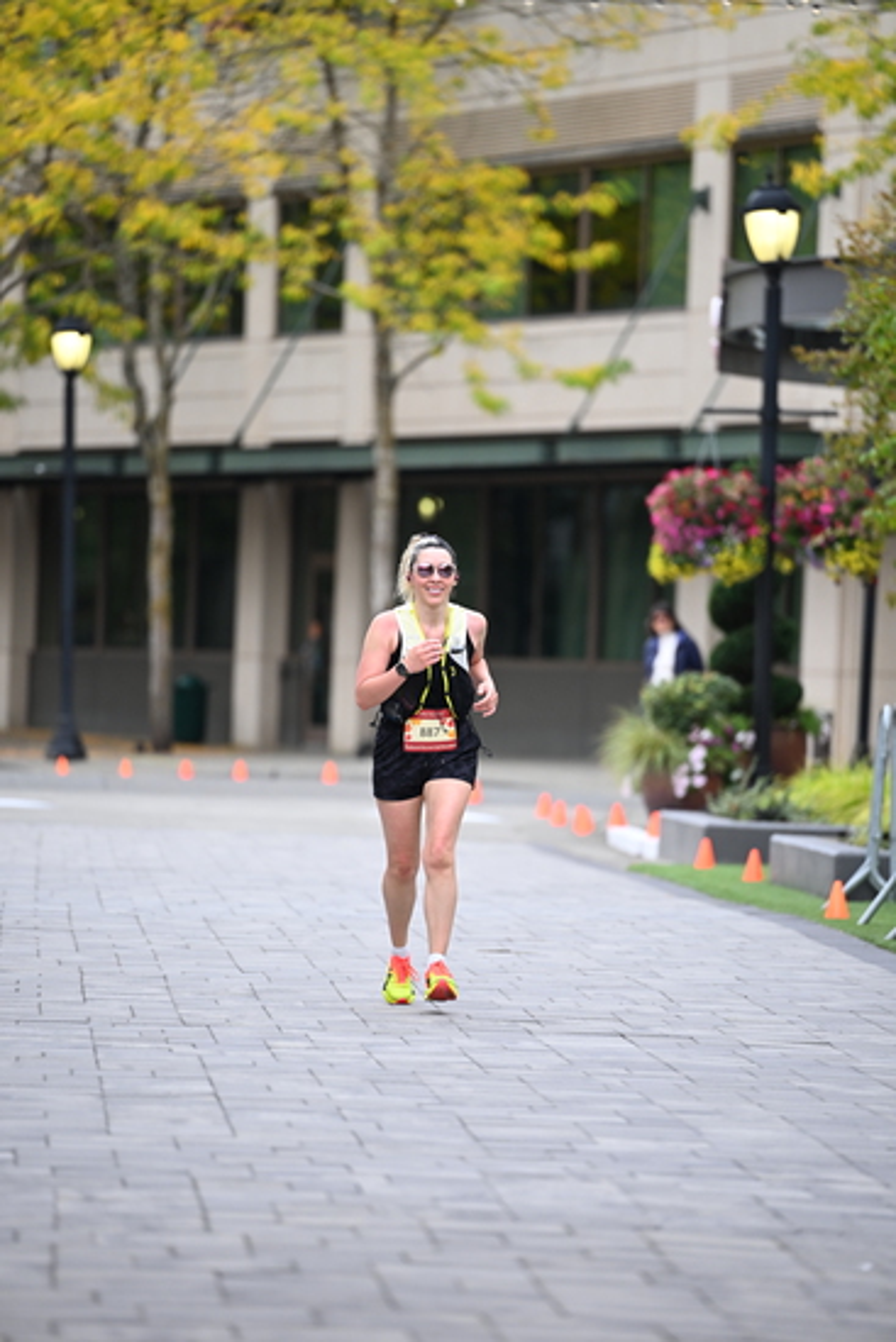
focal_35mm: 200
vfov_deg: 10.3
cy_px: 671
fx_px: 7461
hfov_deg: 6.9
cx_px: 448
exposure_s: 1/1250
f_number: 2.8
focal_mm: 200
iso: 640
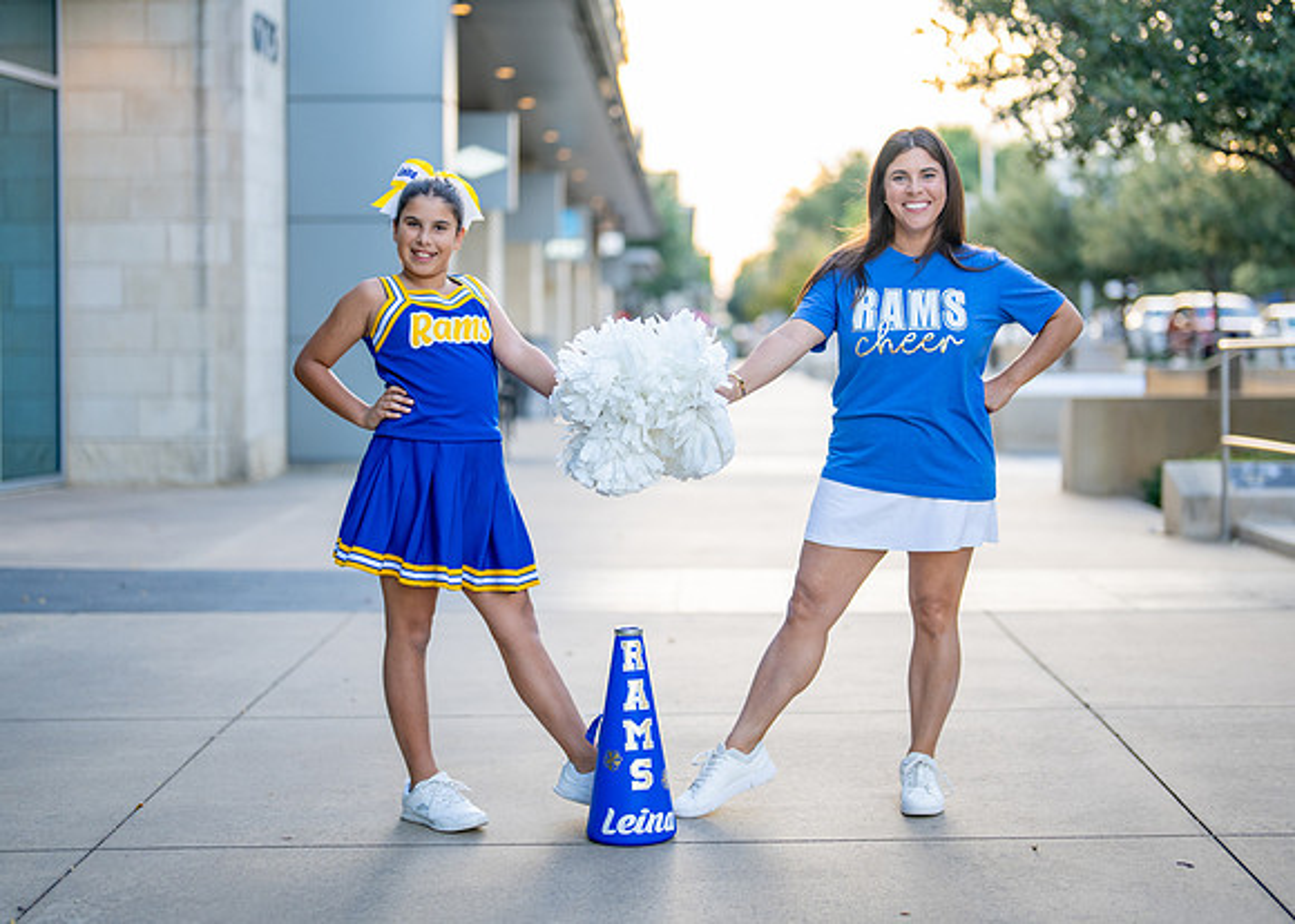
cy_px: 407
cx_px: 690
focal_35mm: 61
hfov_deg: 32.3
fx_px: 2238
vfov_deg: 23.3
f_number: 1.2
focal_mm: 50
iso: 250
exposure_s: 1/640
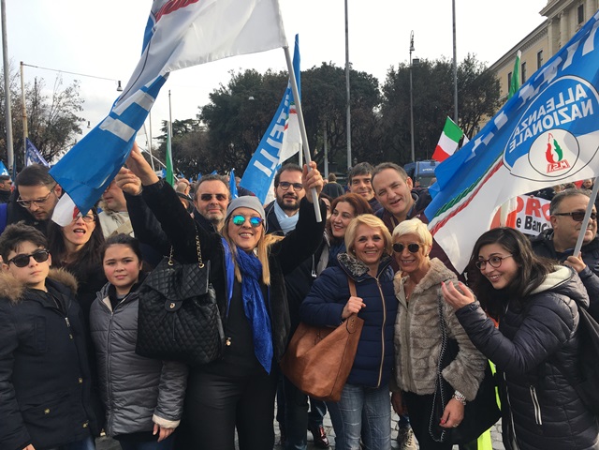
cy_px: 225
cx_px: 300
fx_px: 502
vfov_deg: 48.2
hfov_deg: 61.7
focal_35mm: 29
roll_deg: +1.0
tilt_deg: -3.1
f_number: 2.2
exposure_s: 1/472
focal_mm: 4.15
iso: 25
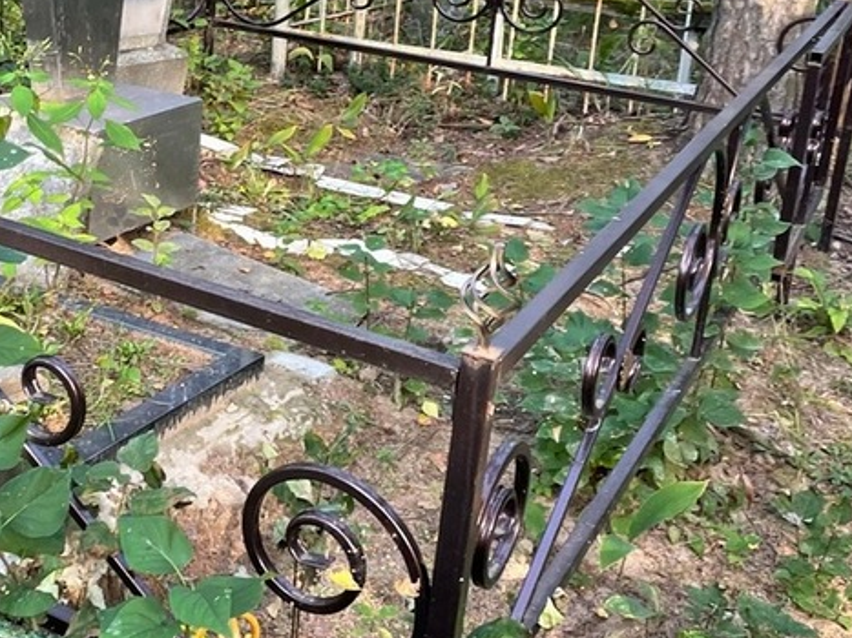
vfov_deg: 25.5
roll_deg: -3.5
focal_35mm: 57
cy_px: 210
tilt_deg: -12.2
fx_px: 1403
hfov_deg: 32.9
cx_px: 173
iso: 100
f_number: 1.6
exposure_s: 1/121
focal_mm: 4.2
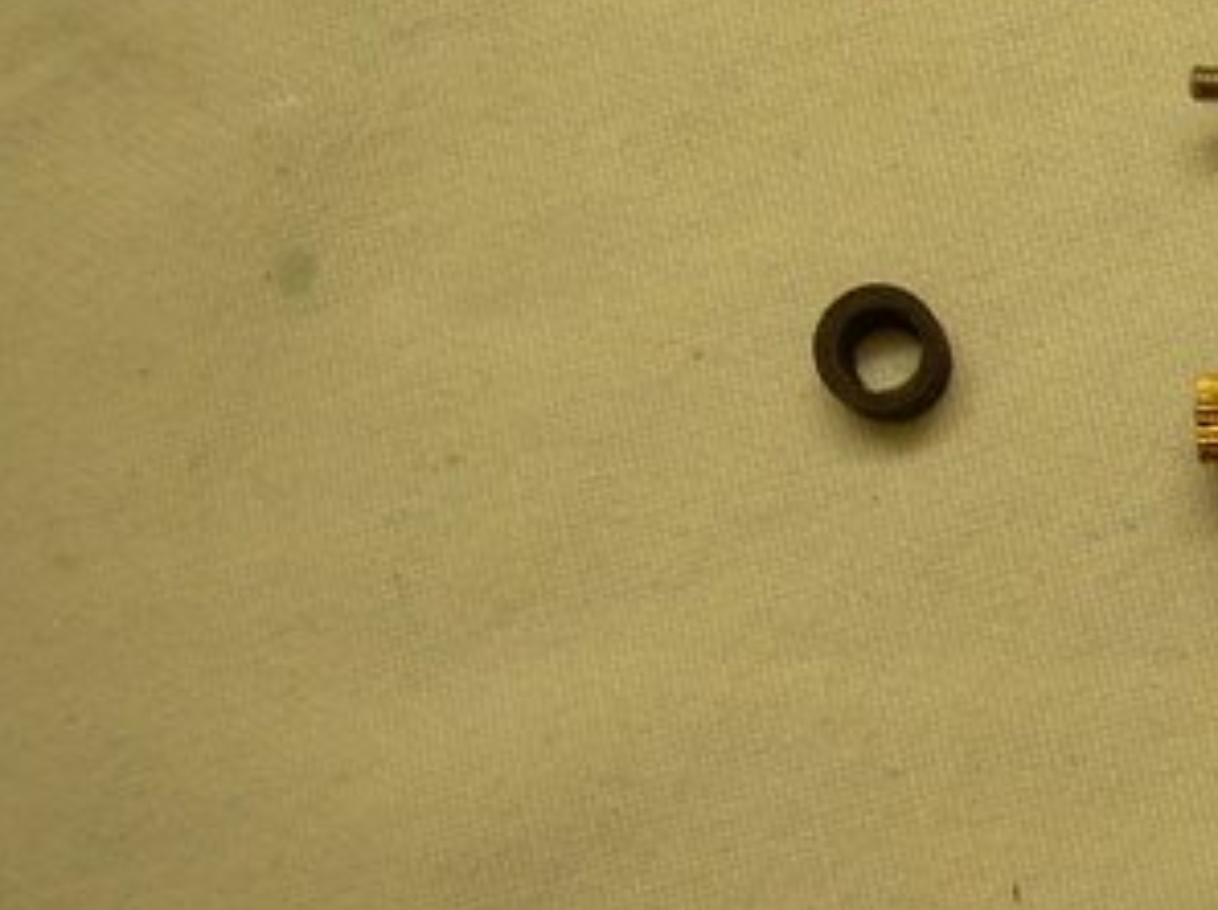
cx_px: 1234
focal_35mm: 82
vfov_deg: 17.9
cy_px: 336
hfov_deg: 22.9
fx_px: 2882
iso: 50
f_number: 2.8
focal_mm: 6.3
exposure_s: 1/15
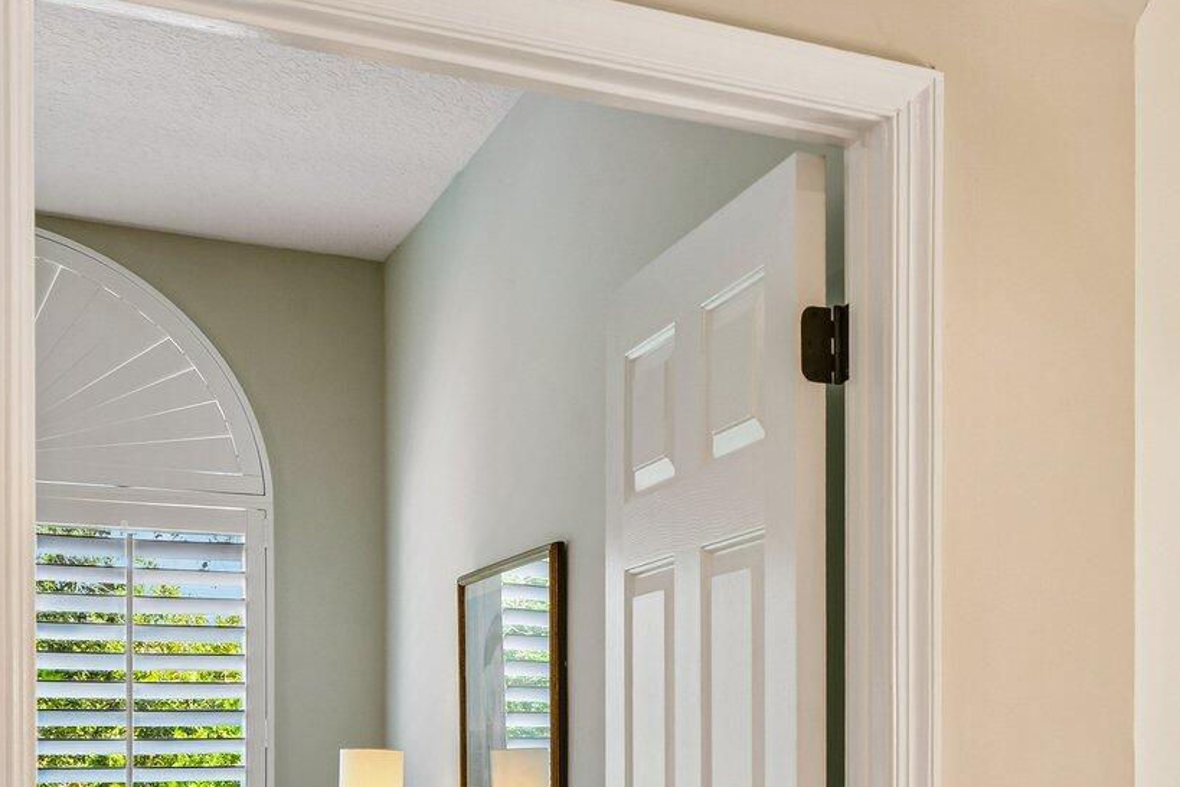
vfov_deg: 23.7
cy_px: 766
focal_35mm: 55
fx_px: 1803
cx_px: 1156
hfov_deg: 33.4
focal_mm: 22
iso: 200
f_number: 9
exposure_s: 1/20
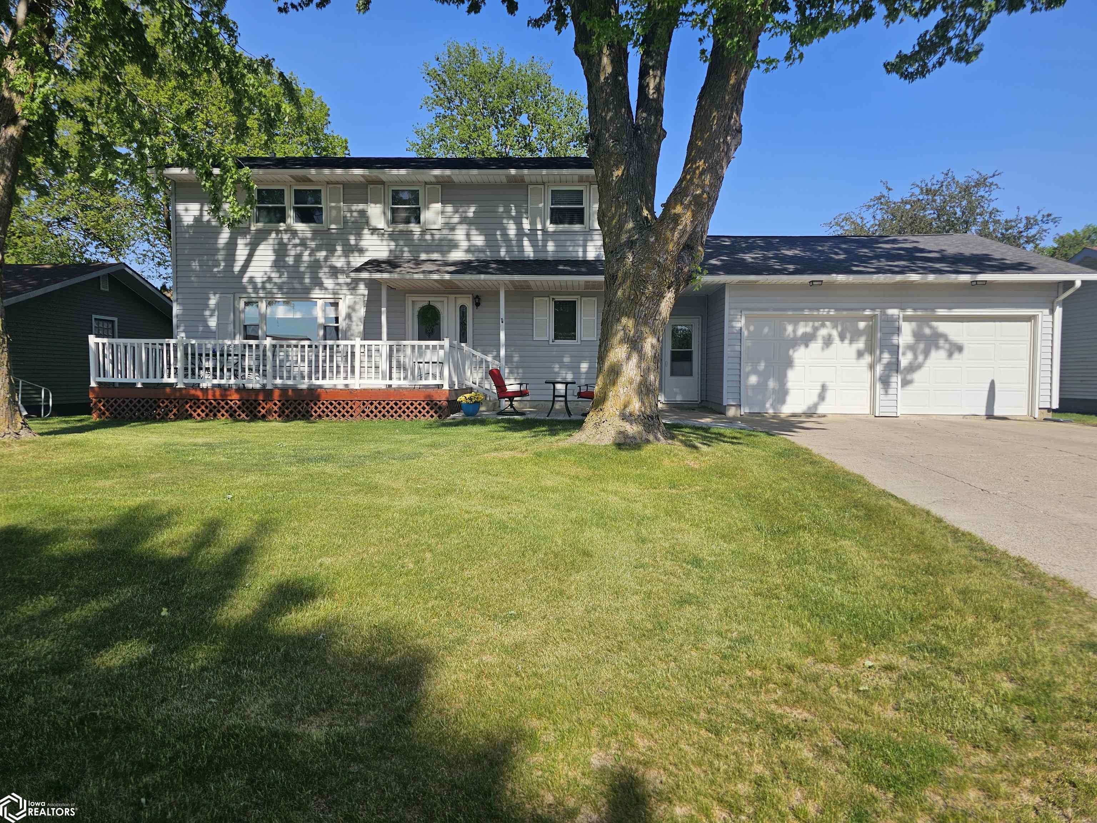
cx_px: 548
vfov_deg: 58.9
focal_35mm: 23
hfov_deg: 73.9
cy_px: 412
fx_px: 729
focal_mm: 6.3
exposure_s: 1/854
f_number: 1.7
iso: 10
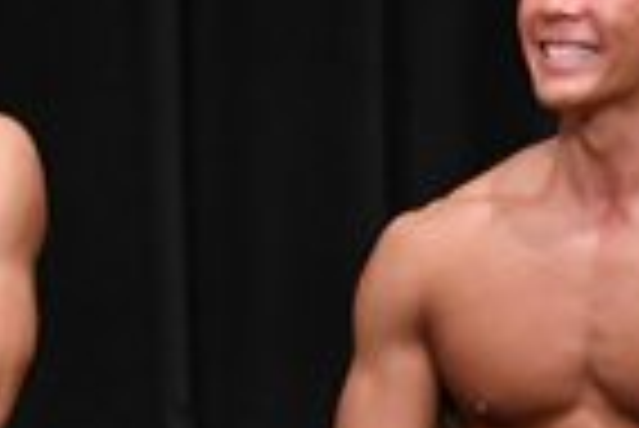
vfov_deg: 1.2
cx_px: 362
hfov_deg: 1.7
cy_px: 649
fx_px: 21019
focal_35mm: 1183
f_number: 5.6
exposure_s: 1/400
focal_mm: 145
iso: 4000
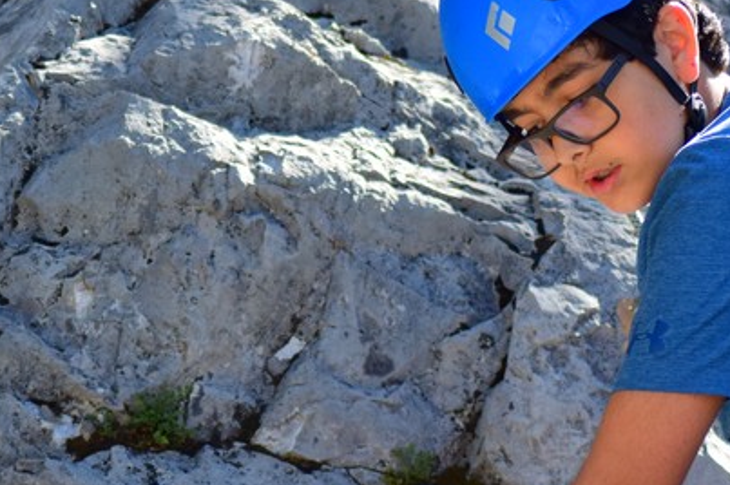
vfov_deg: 3.0
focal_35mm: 458
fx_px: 9279
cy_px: 222
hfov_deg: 4.5
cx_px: 679
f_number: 6.3
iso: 800
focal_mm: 120
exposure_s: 1/1250
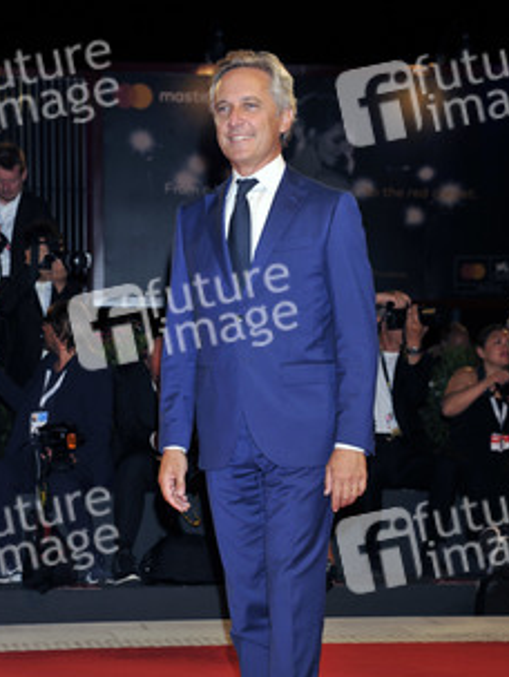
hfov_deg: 14.3
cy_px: 429
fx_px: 2035
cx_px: 249
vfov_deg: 18.8
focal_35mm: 104
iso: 800
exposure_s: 1/250
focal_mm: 82
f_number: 8
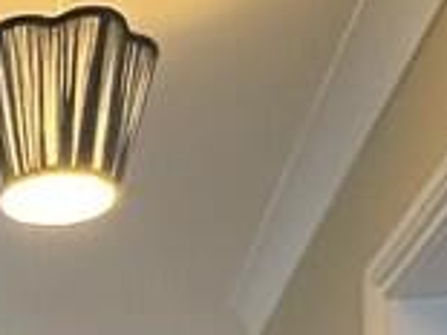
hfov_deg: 20.8
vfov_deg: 12.8
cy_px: 823
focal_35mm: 86
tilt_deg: -5.0
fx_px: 1110
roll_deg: +0.2
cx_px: -133
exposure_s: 1/50
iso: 800
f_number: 1.8
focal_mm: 1.57
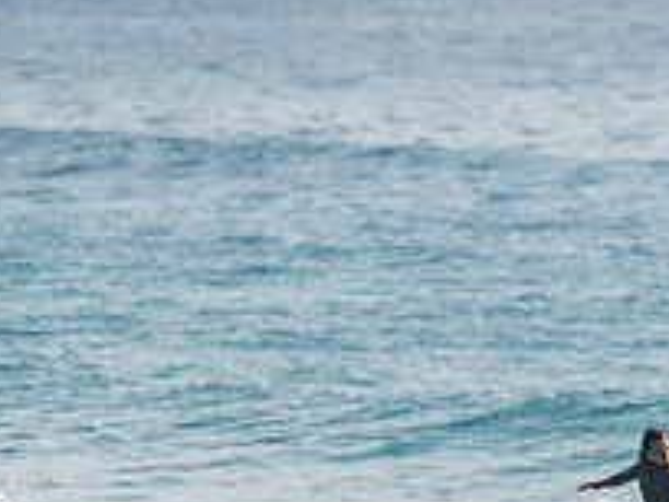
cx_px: 610
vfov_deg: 1.1
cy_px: 609
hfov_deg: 1.5
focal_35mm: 1364
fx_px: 26361
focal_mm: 500
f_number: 5.6
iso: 200
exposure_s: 1/2000
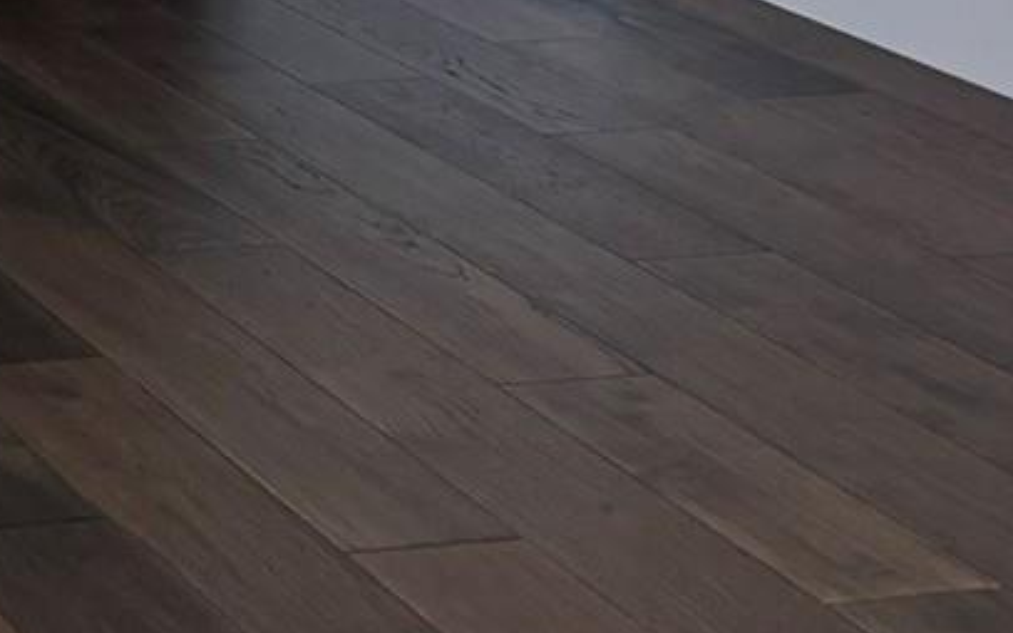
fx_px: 2982
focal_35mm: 108
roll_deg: +0.7
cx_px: -911
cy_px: -516
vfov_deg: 11.3
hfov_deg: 15.8
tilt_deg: -7.1
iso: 100
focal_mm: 5.96
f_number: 1.6
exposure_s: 1/121
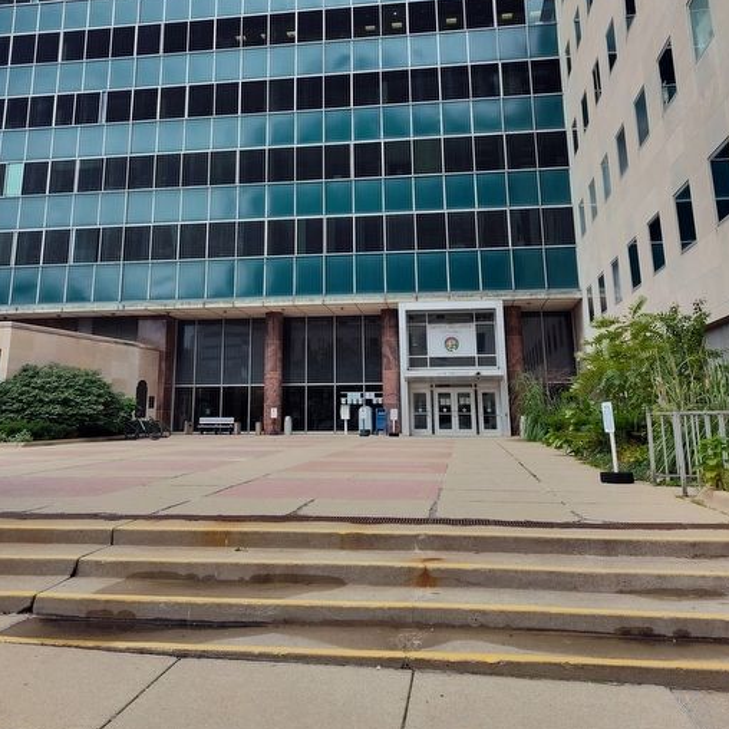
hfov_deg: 51.0
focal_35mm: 32
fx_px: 762
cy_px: 210
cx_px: 326
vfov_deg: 49.6
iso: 100
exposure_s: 1/886
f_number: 1.8
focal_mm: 5.56
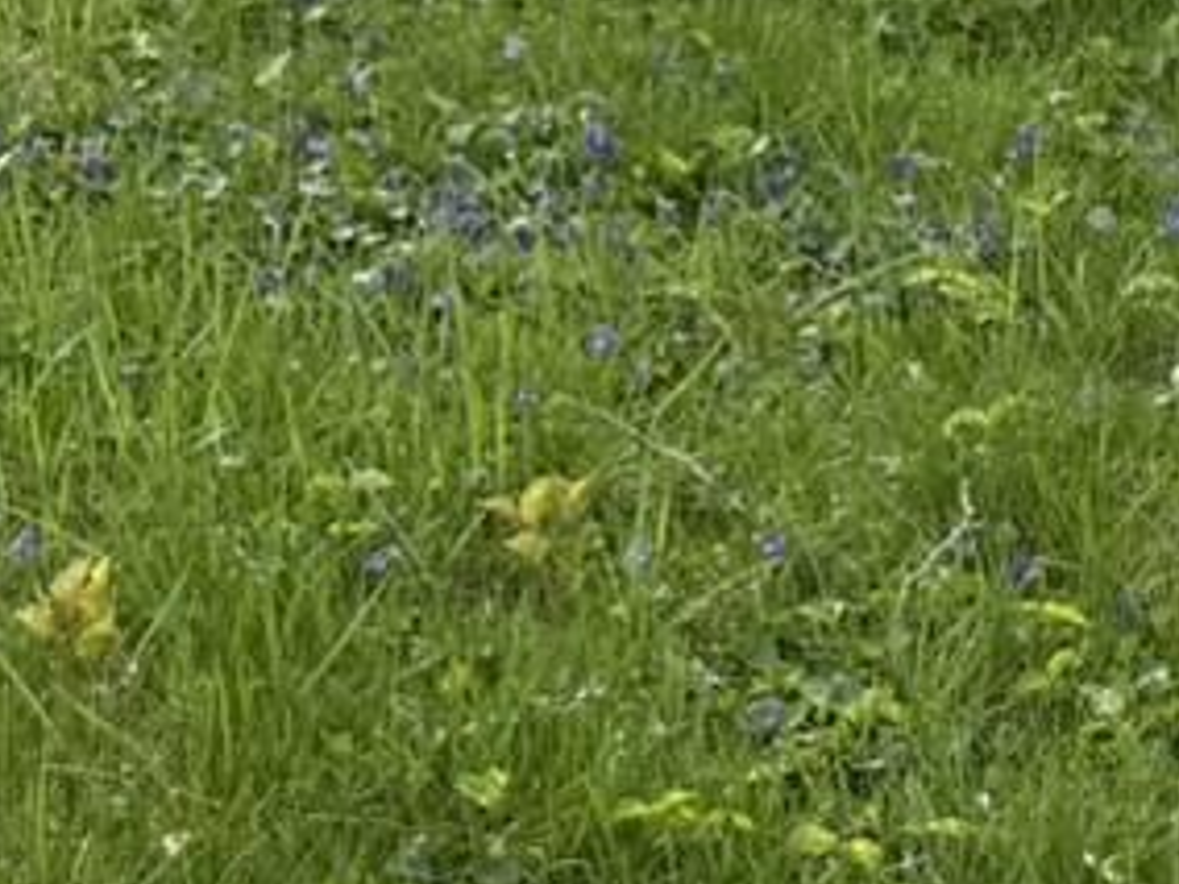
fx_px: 5892
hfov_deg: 11.1
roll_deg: +1.0
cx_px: -477
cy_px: -2000
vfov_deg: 7.3
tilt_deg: -0.4
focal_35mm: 173
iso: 100
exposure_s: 1/992
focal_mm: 6.76
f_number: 1.78
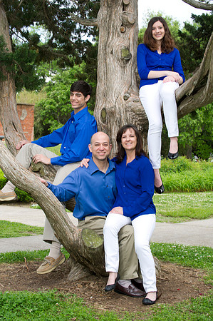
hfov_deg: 18.1
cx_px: 106
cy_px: 160
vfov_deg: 27.0
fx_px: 667
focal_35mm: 75
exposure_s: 1/125
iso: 320
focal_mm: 75
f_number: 7.1
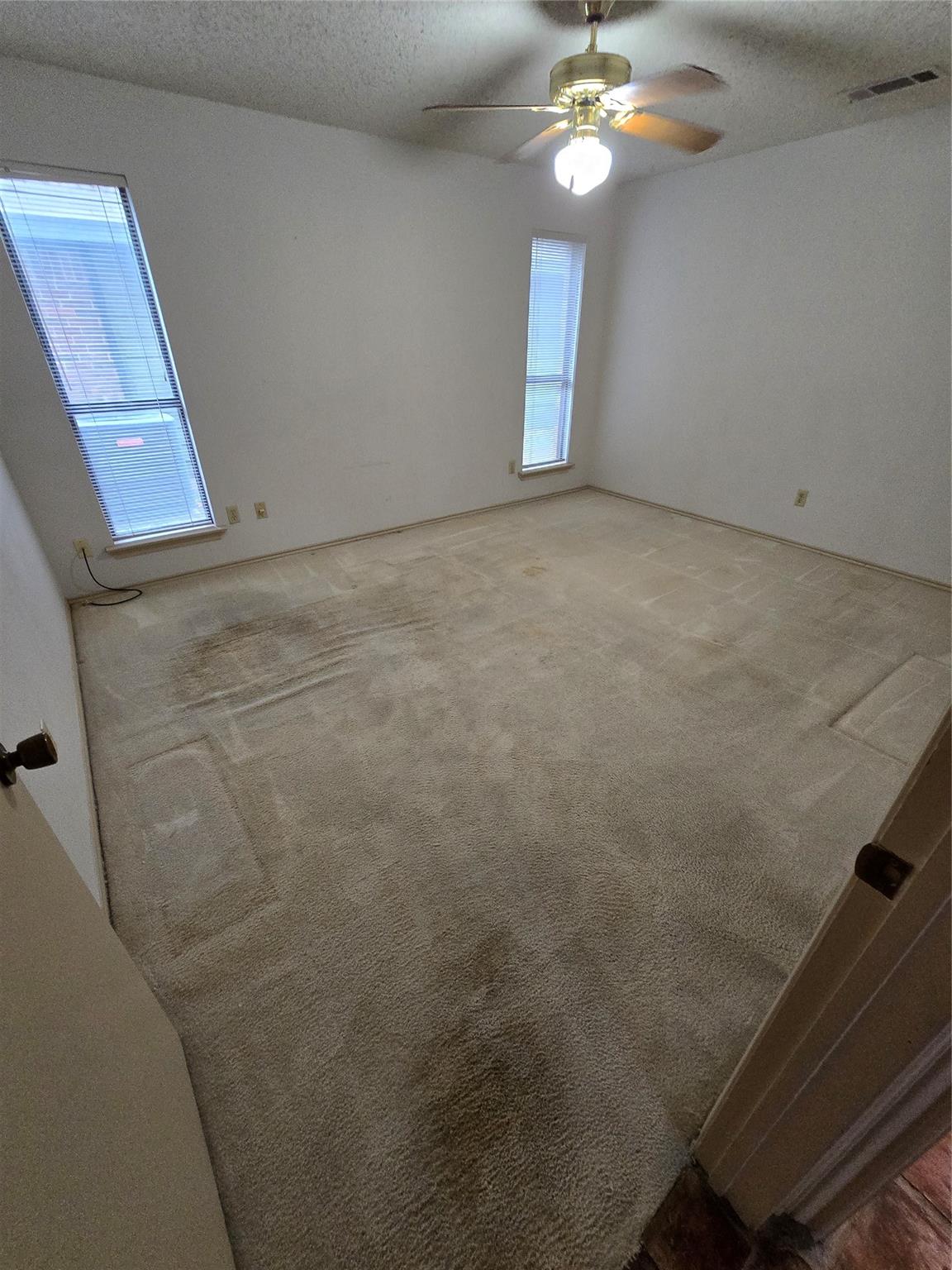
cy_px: 635
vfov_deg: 106.2
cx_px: 476
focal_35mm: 13
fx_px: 477
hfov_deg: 89.9
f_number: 2.2
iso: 320
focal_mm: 2.2
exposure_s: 1/60
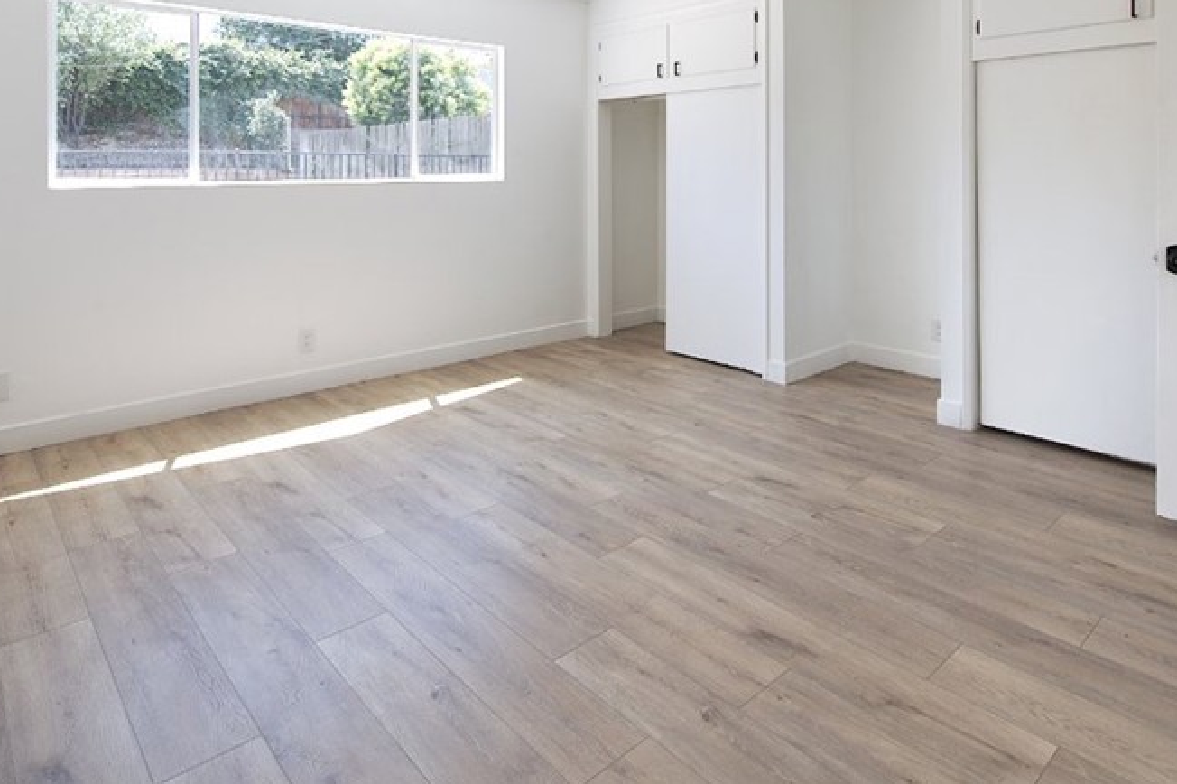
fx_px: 719
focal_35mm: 22
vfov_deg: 54.4
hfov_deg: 78.6
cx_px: 579
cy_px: 193
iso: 64
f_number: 8
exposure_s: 1/50
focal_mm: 14
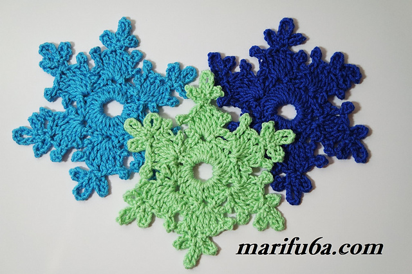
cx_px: 206
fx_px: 686
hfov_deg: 33.4
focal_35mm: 60
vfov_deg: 22.6
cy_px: 137
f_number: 5
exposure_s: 1/60
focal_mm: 39
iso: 200
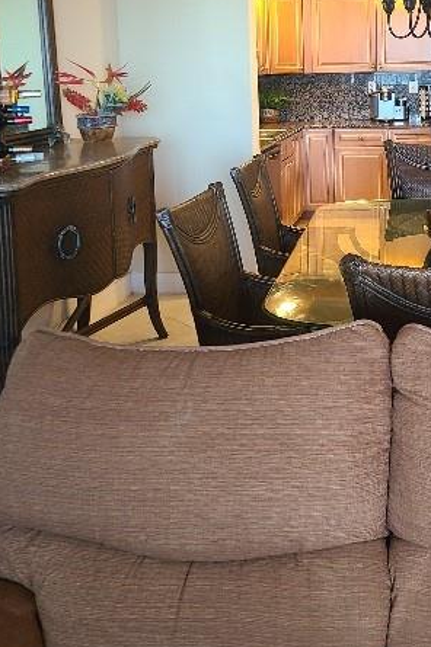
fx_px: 881
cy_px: 160
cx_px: 365
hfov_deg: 26.8
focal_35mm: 49
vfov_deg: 39.3
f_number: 1.8
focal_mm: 5.4
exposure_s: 1/15
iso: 64
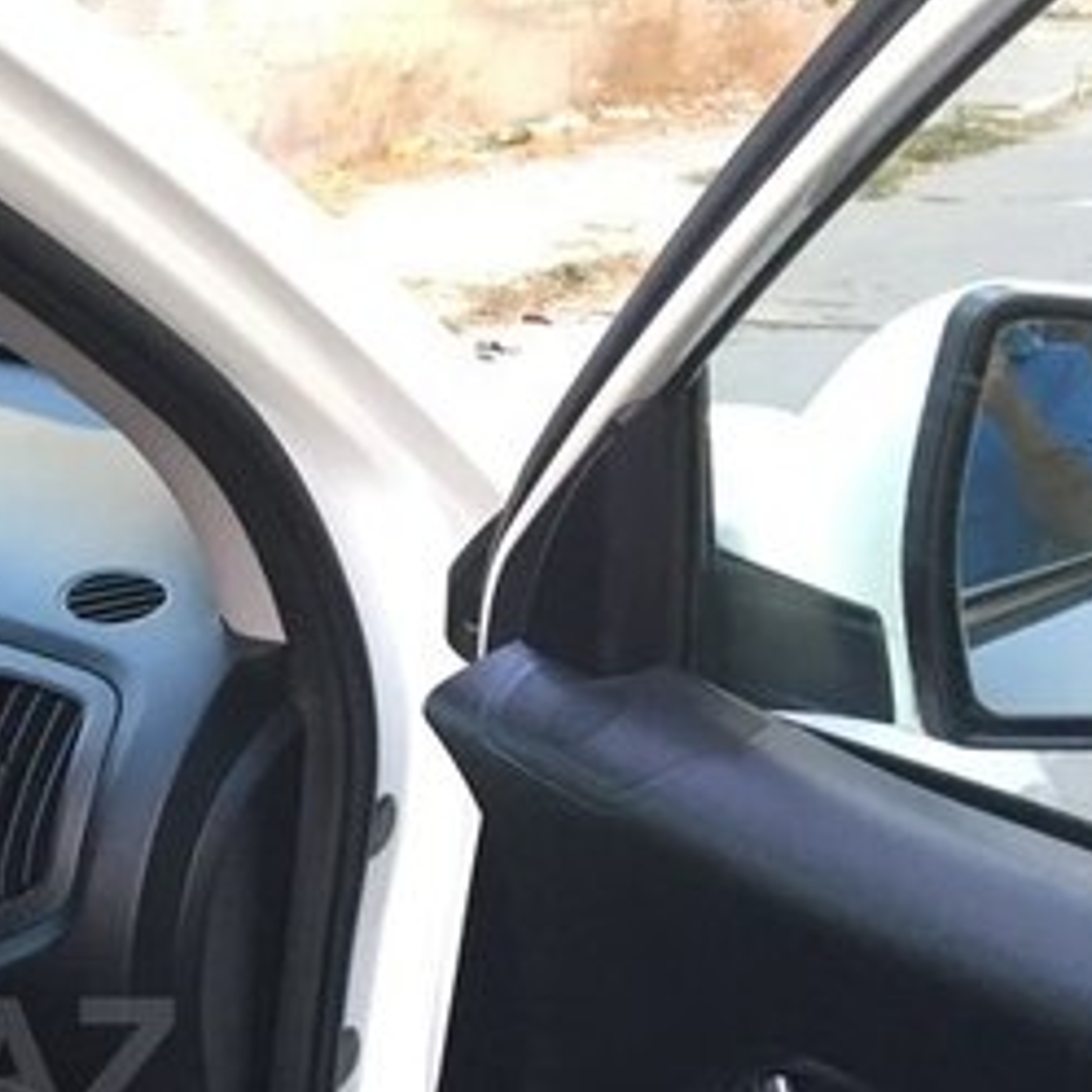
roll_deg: +1.5
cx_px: -272
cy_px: 1063
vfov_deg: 24.3
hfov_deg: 22.9
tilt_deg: -24.3
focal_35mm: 68
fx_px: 2427
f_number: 2.2
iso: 50
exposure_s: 1/33
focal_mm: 4.15
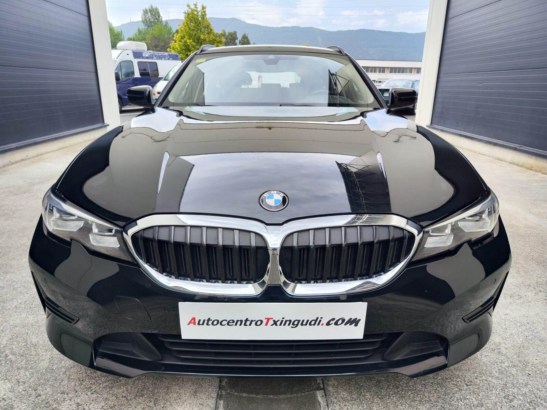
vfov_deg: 58.9
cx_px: 274
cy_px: 205
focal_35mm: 23
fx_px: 363
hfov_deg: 73.9
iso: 50
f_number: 1.69
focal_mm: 7.01
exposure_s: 1/344
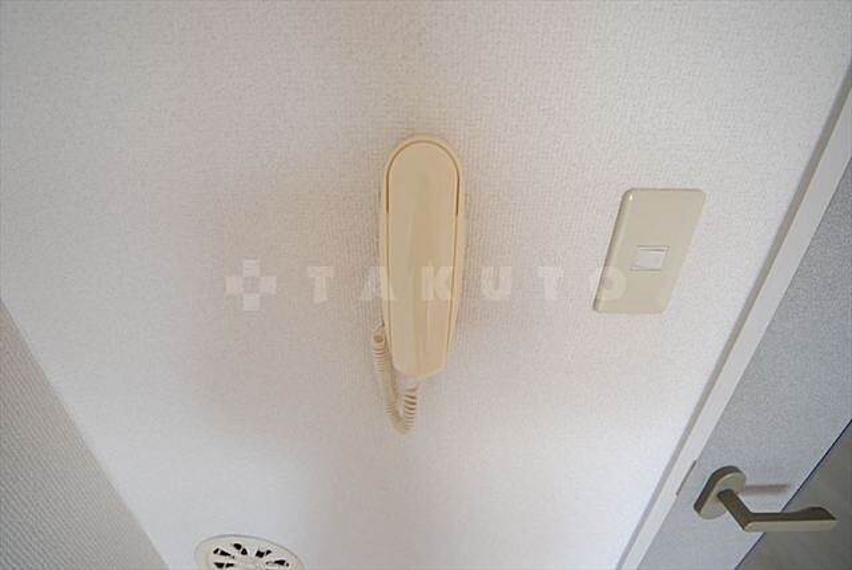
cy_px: 285
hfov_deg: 112.6
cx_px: 426
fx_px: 284
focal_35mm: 12
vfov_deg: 90.1
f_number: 4.5
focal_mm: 8
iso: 100
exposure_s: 1/10
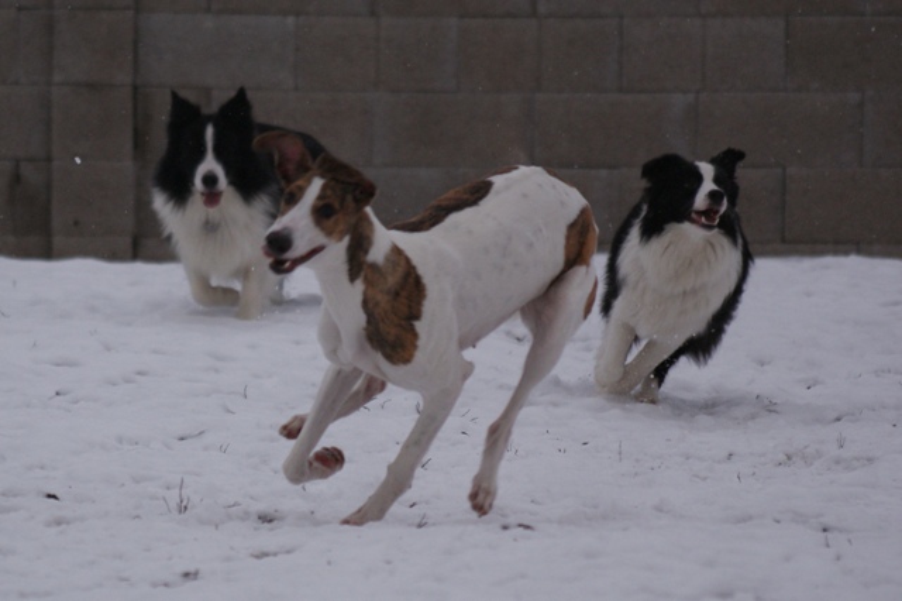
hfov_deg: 7.6
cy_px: 300
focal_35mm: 270
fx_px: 6761
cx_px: 451
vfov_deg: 5.1
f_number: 4.5
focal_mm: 180
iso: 400
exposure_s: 1/400
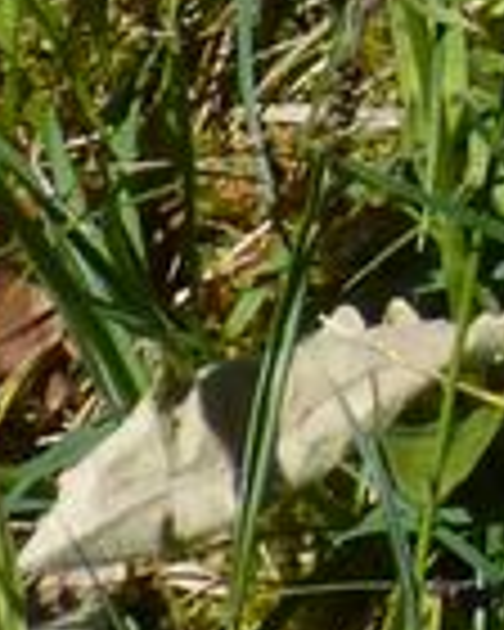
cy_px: -1026
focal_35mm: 272
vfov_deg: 6.6
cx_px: 2092
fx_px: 5072
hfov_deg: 5.0
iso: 80
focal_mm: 4.8
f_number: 5.6
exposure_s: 1/320
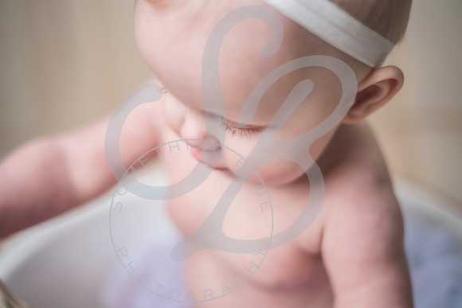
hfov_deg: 39.6
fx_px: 642
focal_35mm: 50
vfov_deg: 27.0
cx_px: 231
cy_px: 154
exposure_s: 1/200
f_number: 1.8
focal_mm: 50
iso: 200
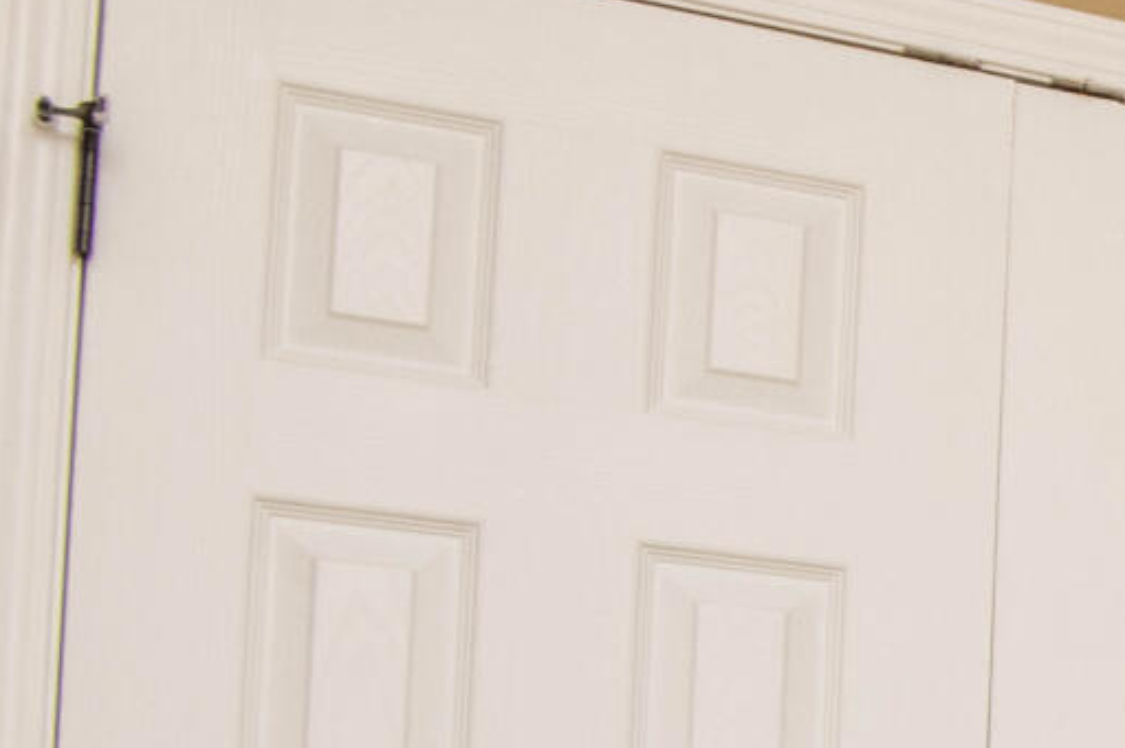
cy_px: 994
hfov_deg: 13.1
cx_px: 2981
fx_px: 2936
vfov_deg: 13.9
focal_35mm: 94
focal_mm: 16
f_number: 10
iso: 500
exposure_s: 1/160
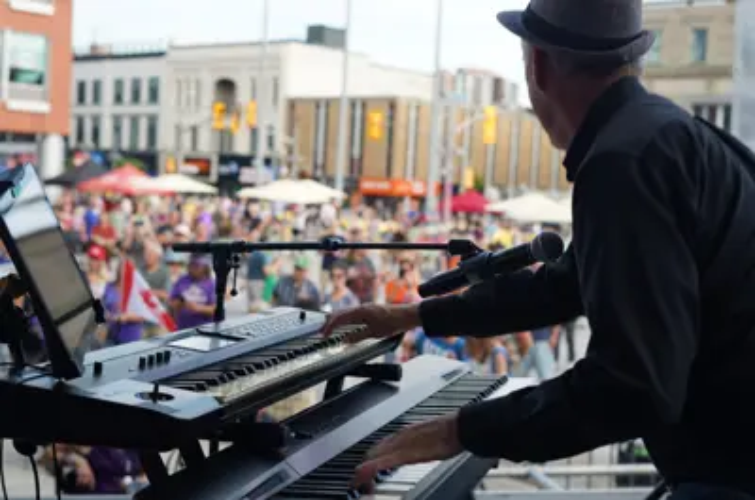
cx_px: 378
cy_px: 250
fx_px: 1047
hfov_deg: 39.7
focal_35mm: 50
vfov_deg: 26.9
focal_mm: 50
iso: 125
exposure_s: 1/60
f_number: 4
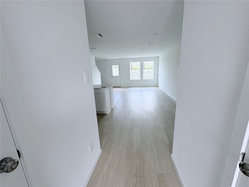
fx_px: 101
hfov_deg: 102.1
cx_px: 124
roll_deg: +2.4
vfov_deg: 85.7
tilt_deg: -12.3
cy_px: 94
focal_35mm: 14
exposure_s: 1/103
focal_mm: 2.22
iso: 50
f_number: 2.2
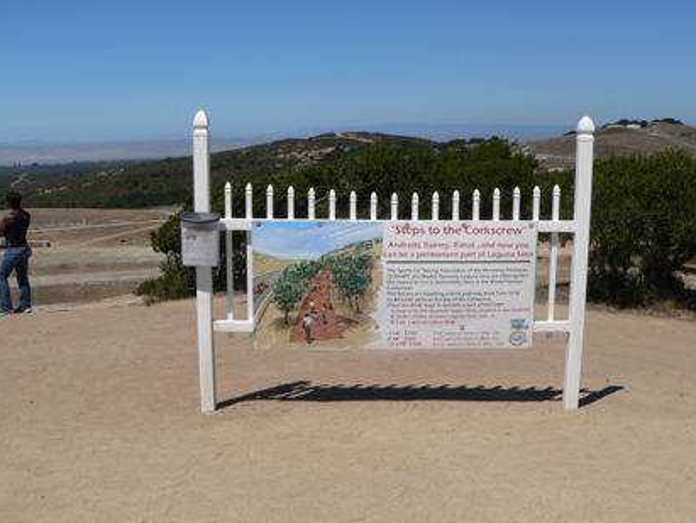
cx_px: 401
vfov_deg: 34.4
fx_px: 845
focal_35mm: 42
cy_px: 273
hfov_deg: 44.6
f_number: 5.6
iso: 80
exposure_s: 1/640
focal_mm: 6
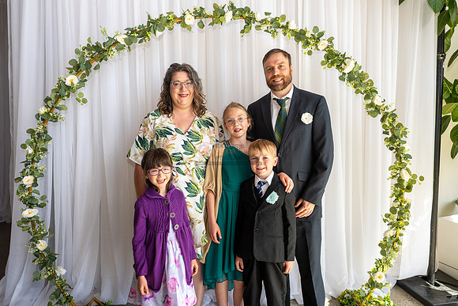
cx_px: 229
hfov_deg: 73.7
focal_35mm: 24
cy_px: 153
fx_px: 305
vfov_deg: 53.2
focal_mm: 24
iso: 200
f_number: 4
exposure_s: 1/125
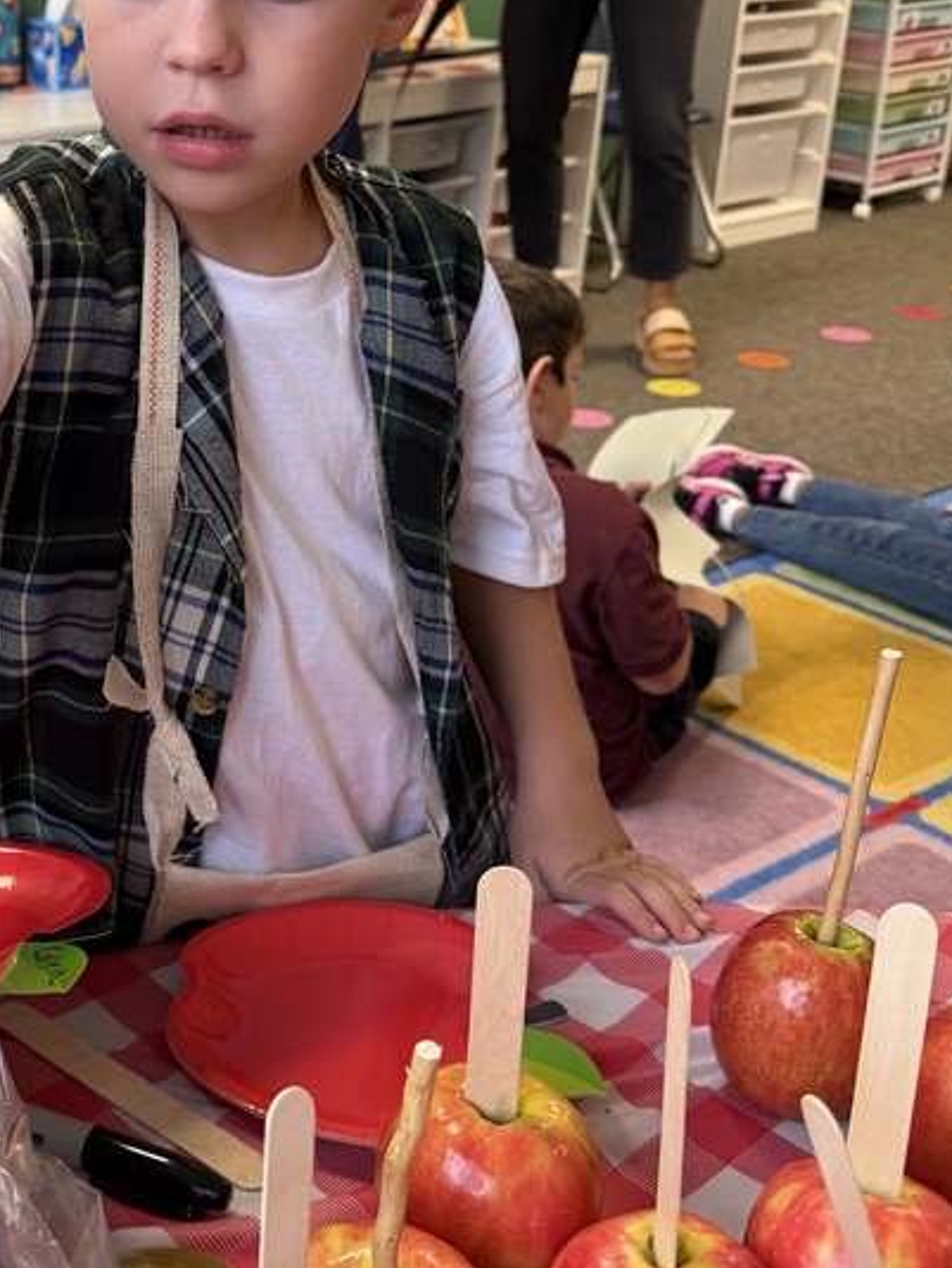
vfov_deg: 41.1
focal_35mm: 46
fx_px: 1685
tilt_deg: -23.5
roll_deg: +0.3
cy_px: 549
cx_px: 93
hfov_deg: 30.2
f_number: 1.78
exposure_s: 1/79
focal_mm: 6.76
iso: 200
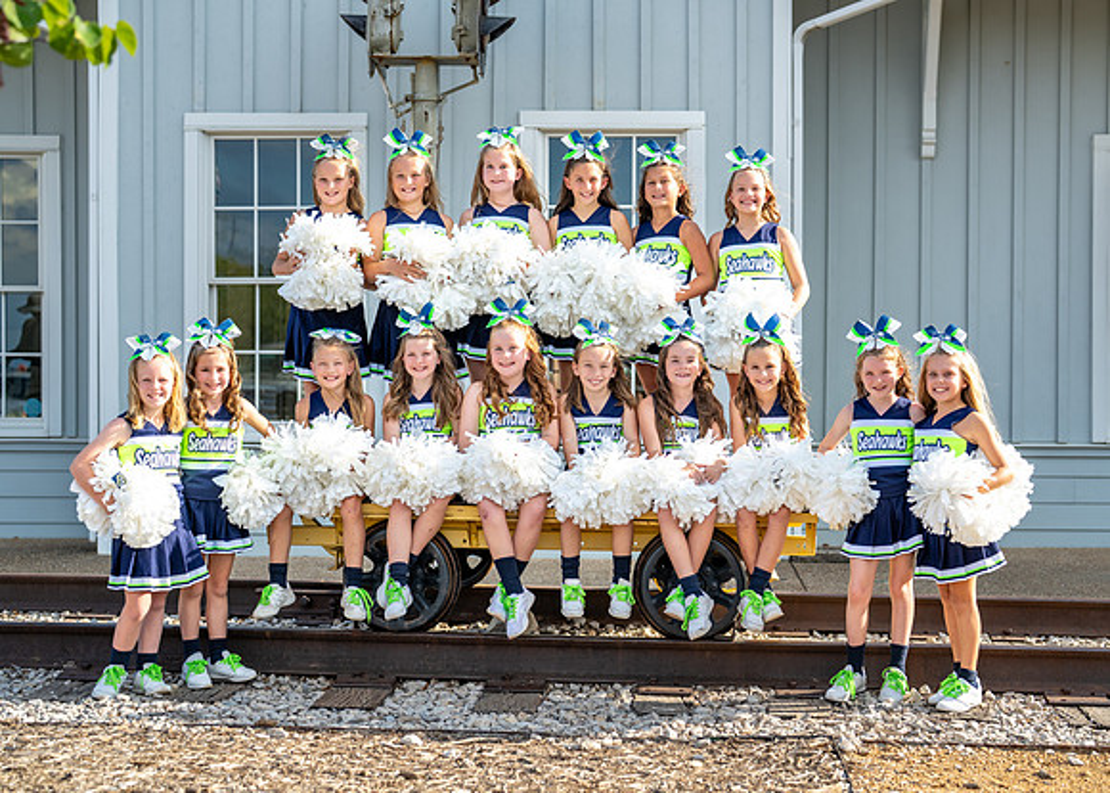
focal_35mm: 54
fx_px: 1716
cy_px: 395
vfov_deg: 26.0
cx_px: 605
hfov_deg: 35.8
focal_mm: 50
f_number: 2.5
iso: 100
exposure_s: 1/1000
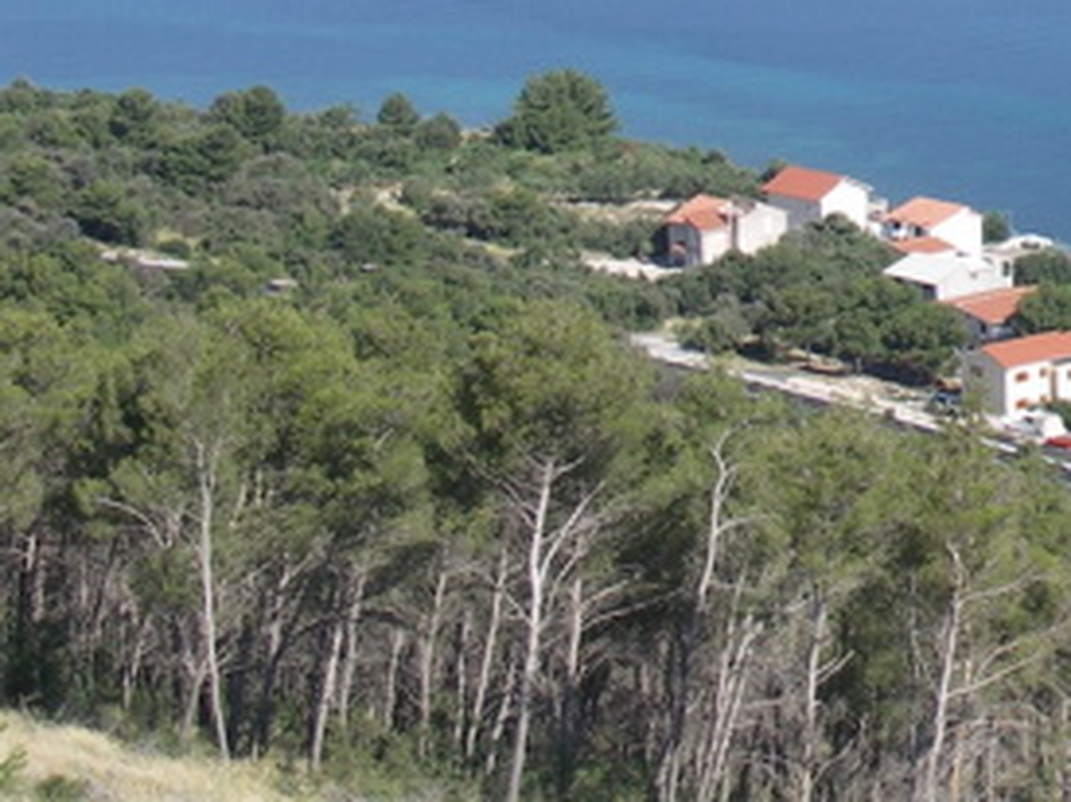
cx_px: 1519
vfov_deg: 8.5
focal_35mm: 173
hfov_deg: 11.1
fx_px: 5350
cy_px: -128
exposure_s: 1/320
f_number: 5
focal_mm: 15.5
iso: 50
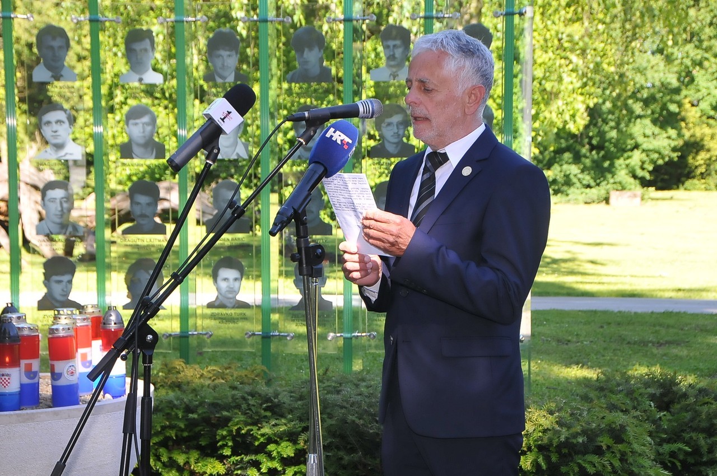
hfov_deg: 21.9
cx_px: 358
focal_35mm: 93
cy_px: 238
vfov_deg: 14.7
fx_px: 1850
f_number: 9
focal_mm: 62
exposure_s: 1/250
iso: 800
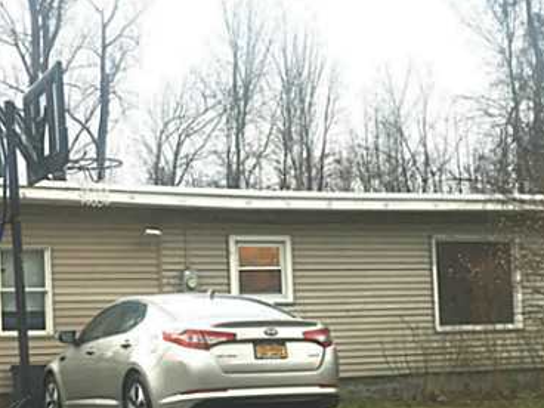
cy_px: 312
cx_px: 139
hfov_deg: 30.2
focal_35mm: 63
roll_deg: +0.8
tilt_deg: +3.1
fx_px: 990
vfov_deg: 23.0
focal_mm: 4.15
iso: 32
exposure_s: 1/40
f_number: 2.2
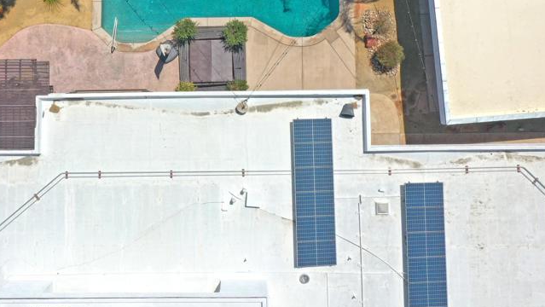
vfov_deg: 25.0
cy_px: 58
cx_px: 221
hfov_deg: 43.5
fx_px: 679
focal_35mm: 47
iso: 100
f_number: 7.1
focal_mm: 10.26
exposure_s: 1/800
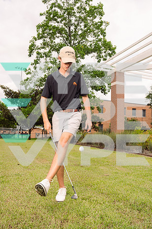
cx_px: 76
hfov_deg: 43.6
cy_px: 114
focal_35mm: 30
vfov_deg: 61.9
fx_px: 190
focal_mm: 30
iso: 100
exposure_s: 1/200
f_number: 8
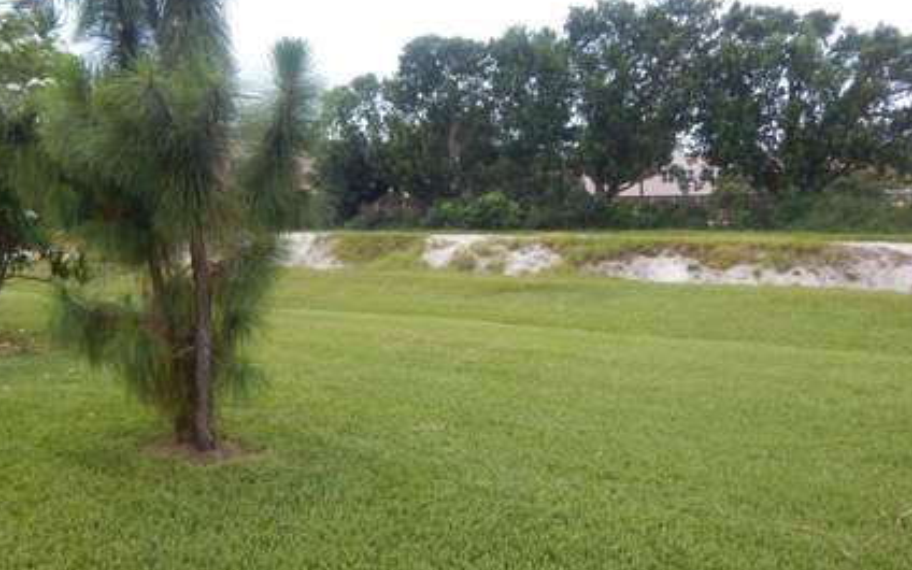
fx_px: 746
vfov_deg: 41.8
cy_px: 302
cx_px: 413
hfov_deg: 62.8
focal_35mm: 30
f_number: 3.1
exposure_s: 1/640
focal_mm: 4.5
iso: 125
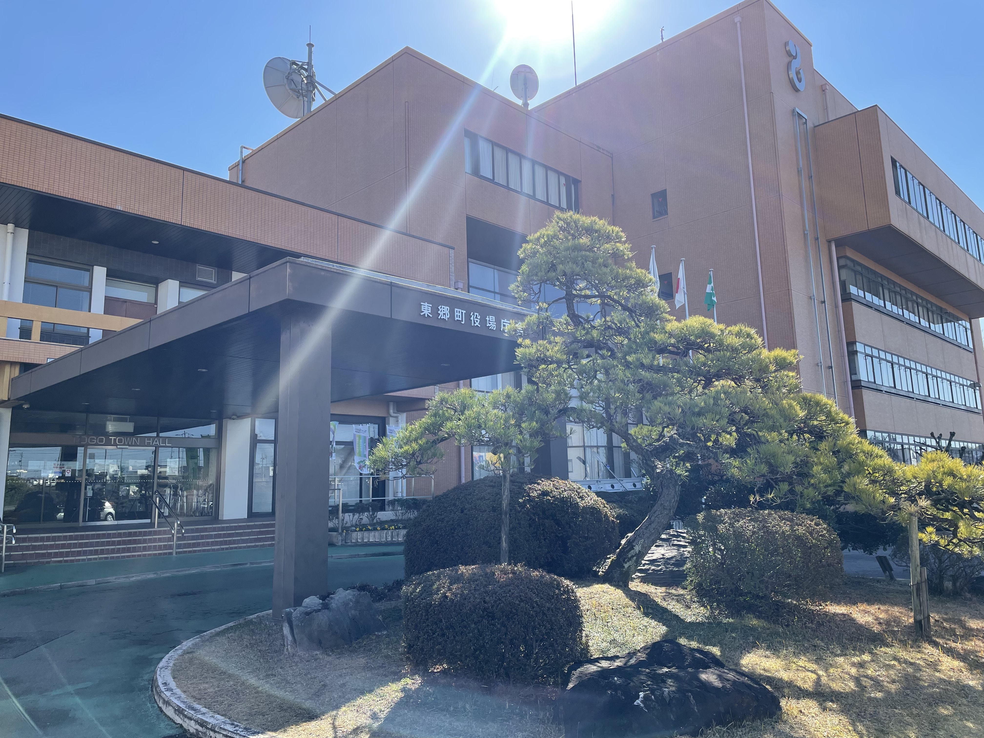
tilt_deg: +10.9
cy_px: 369
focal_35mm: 26
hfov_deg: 67.3
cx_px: 492
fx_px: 739
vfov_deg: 53.1
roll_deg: +1.3
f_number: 1.6
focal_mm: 4.2
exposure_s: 1/1335
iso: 32
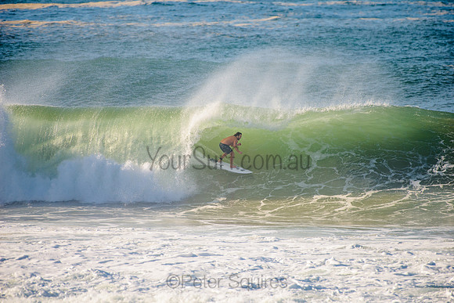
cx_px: 227
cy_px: 152
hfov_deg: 4.1
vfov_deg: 2.8
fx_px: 6307
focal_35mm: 500
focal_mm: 500
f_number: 5.6
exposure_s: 1/1600
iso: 180
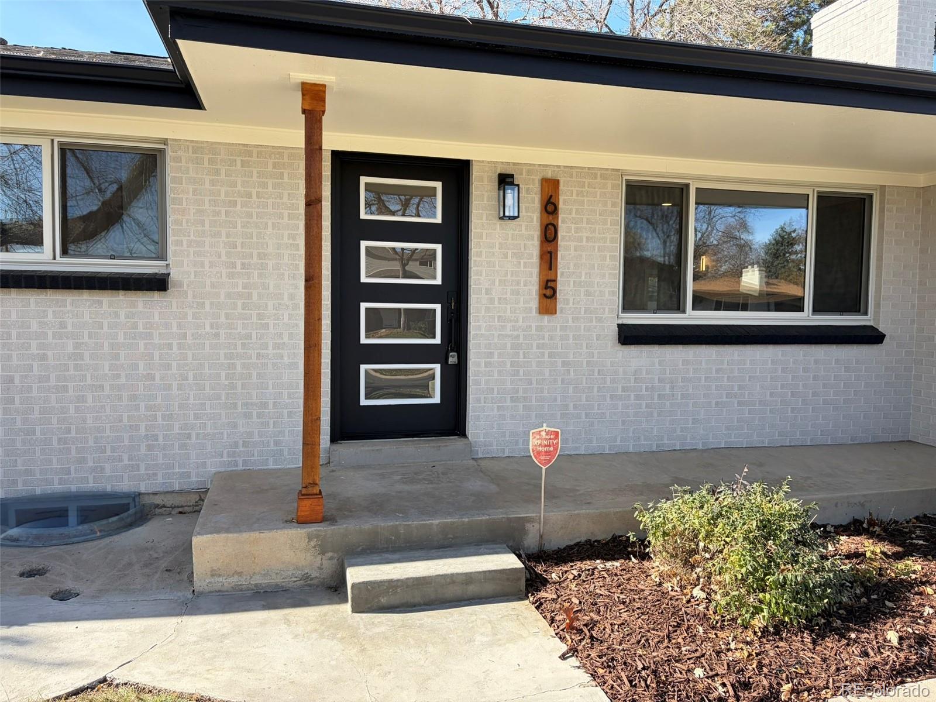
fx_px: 703
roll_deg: -0.2
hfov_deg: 67.3
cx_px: 468
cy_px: 351
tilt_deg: -2.9
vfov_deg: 53.1
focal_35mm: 26
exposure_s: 1/1032
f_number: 1.6
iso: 50
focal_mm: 5.96
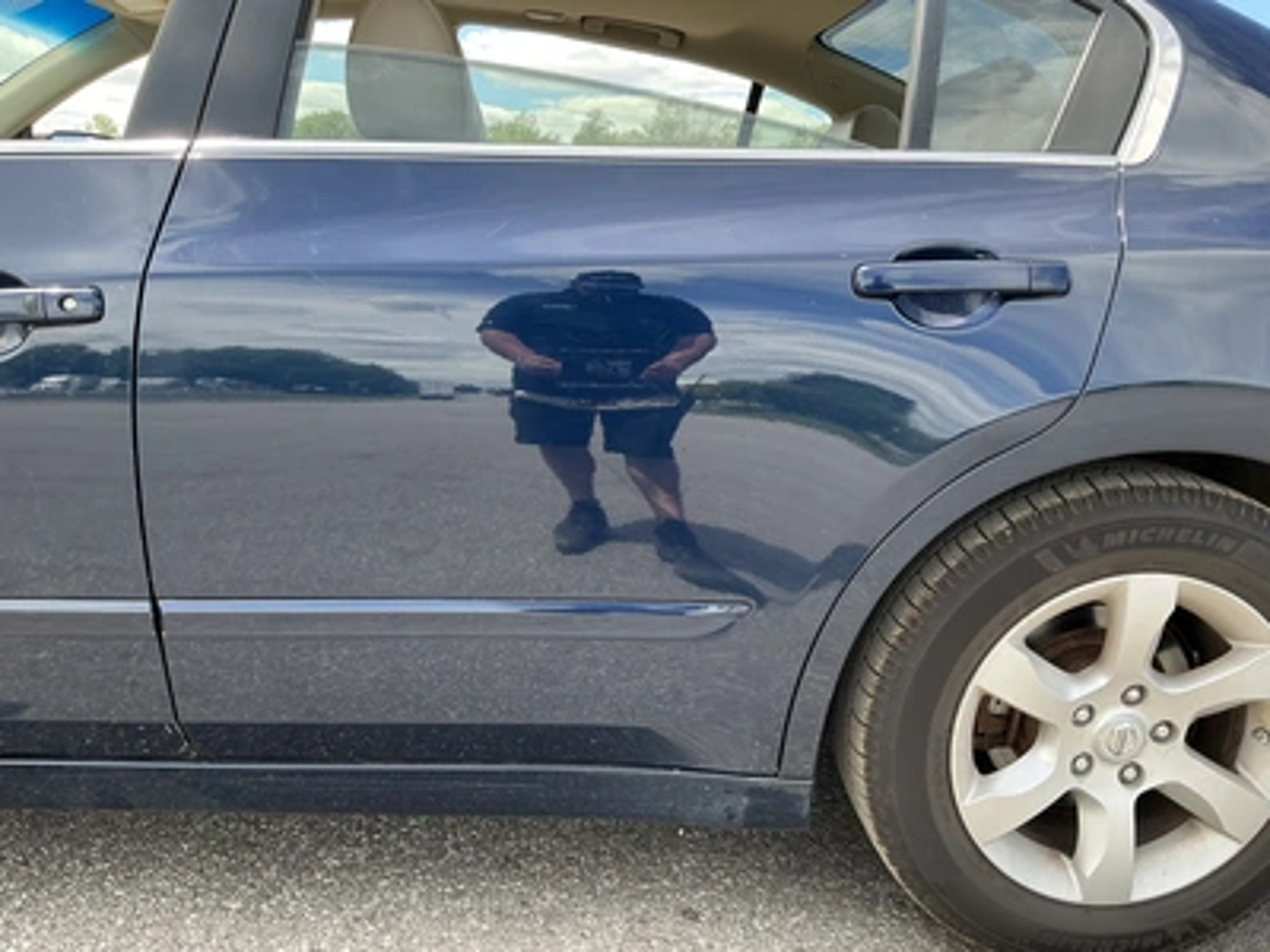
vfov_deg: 49.7
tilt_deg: -14.3
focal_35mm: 28
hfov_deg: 63.4
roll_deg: -2.8
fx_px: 1027
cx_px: 635
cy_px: 476
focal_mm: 3
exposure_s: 1/253
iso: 25
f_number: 1.8
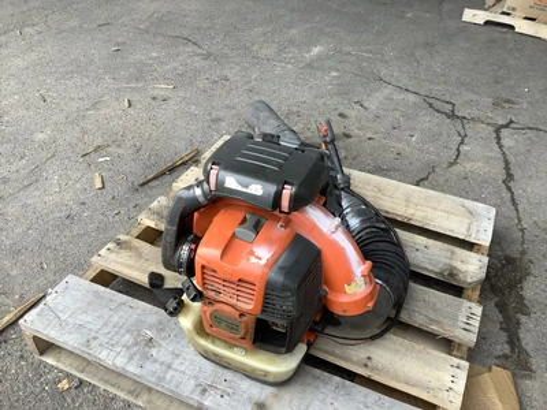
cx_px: 274
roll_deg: +2.8
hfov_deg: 58.4
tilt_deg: -41.9
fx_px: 490
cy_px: 205
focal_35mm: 31
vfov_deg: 45.4
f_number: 2.4
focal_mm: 3.3
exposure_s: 1/149
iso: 25
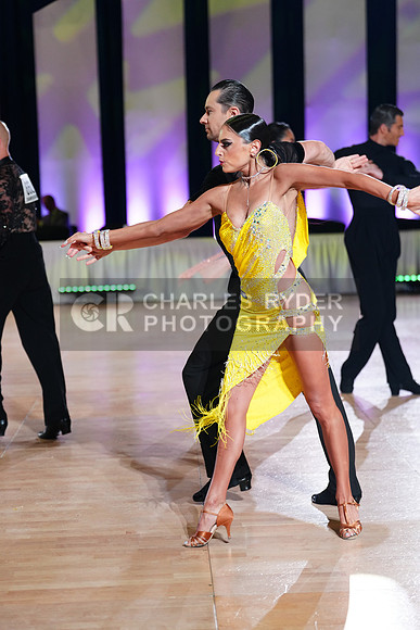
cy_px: 315
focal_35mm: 83
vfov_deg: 24.5
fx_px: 1452
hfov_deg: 16.5
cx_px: 210
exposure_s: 1/400
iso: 2000
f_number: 2.8
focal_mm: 83
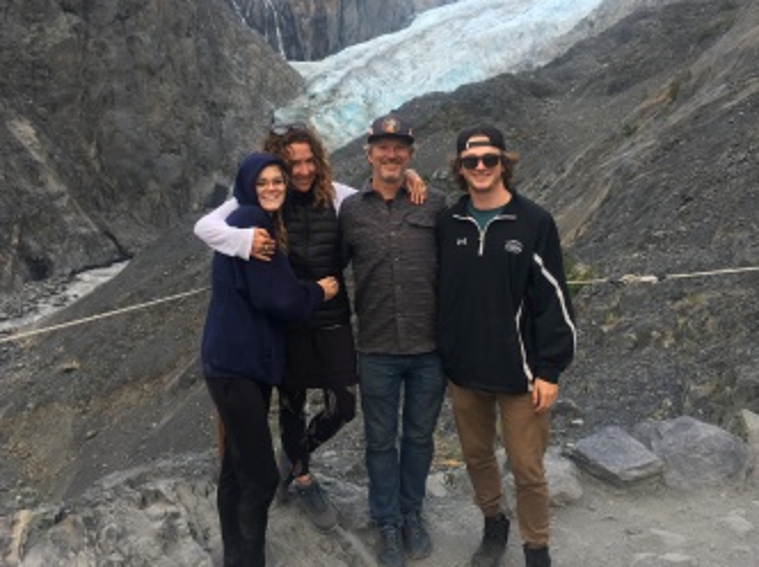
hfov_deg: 56.8
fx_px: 701
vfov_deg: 44.0
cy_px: 258
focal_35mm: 32
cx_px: 402
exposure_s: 1/275
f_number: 2.2
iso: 25
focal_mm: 4.15
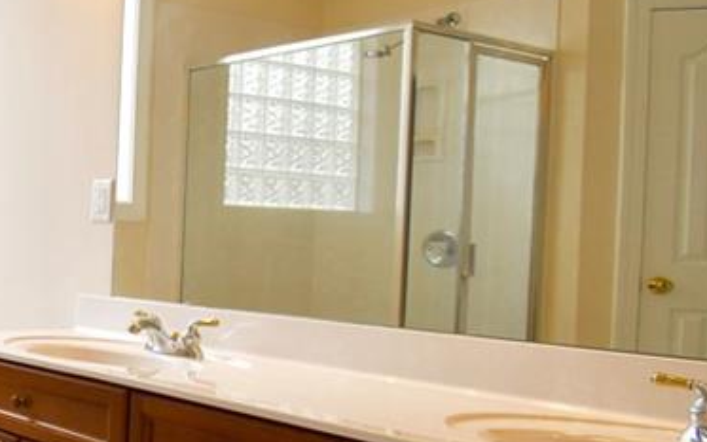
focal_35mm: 42
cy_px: 256
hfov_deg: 33.5
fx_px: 809
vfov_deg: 30.5
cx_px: -224
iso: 320
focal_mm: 10
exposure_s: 1/250
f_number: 5.6
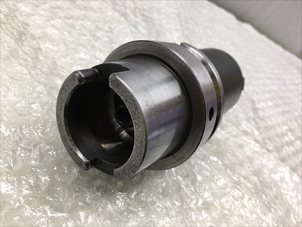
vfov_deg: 48.2
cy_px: 114
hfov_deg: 61.7
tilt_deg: -36.2
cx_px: 151
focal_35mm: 29
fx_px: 253
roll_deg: -40.4
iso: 25
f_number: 2.2
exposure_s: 1/60
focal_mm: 4.15
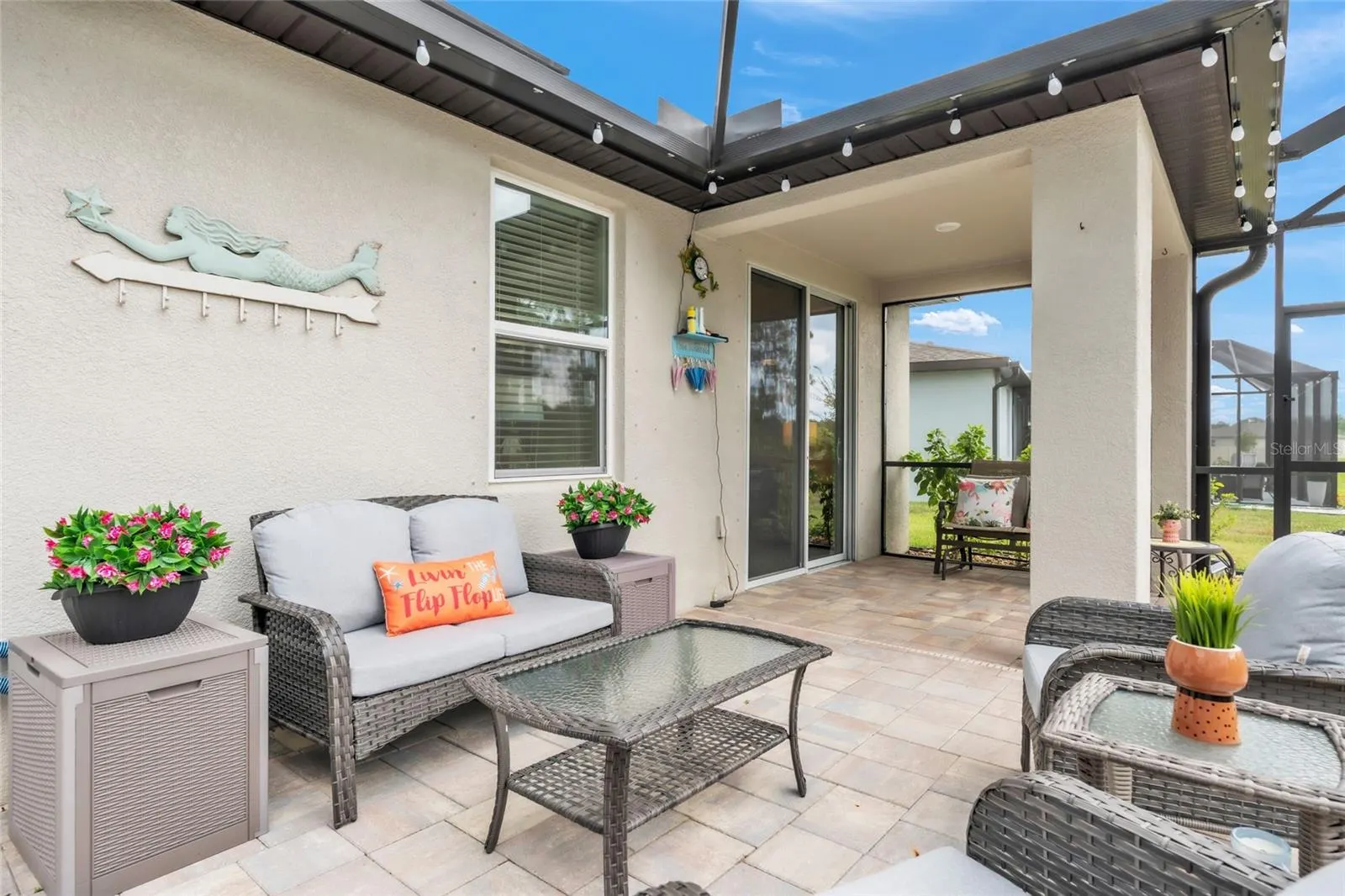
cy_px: 448
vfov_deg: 64.5
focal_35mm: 19
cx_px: 672
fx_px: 710
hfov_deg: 86.9
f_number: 8
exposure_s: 1/100
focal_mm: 19
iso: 250
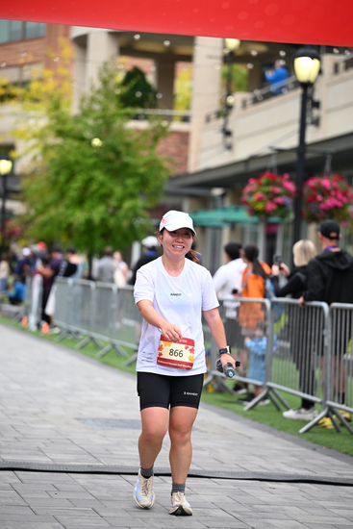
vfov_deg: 17.8
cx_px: 176
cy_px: 264
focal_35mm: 115
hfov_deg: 11.9
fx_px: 1690
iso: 640
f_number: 2.8
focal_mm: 115
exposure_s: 1/2000
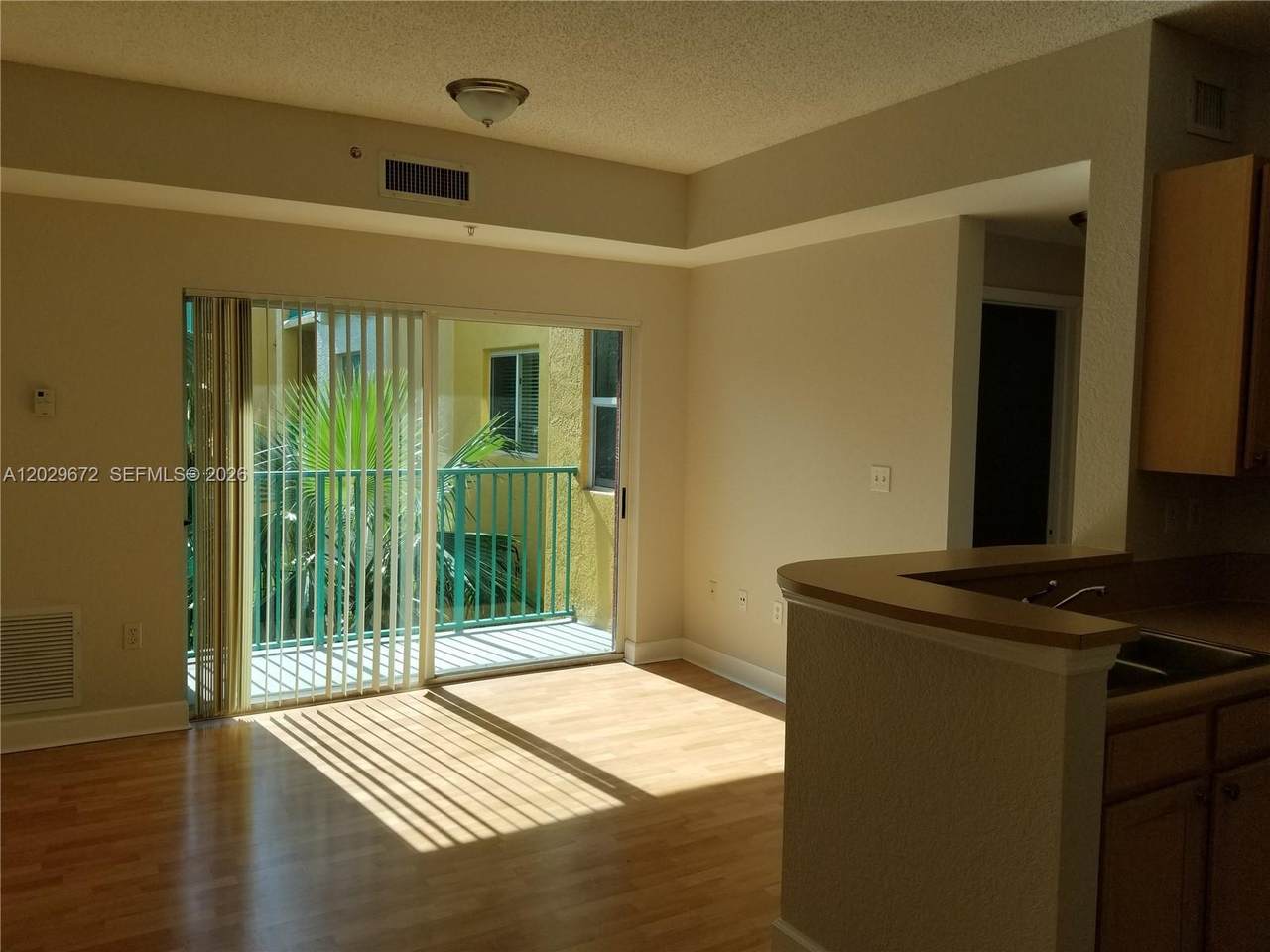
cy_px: 476
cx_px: 635
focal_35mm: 26
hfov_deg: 67.3
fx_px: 954
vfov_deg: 53.1
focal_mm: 4.25
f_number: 1.7
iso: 50
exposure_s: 1/828
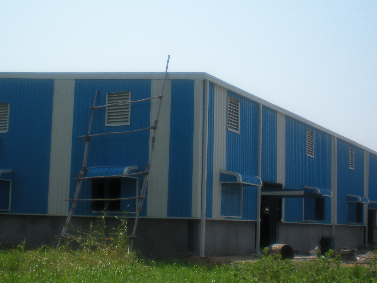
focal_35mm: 59
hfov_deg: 32.6
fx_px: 643
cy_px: 148
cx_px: 145
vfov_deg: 24.8
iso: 64
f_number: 4.6
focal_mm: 6.3
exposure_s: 1/600
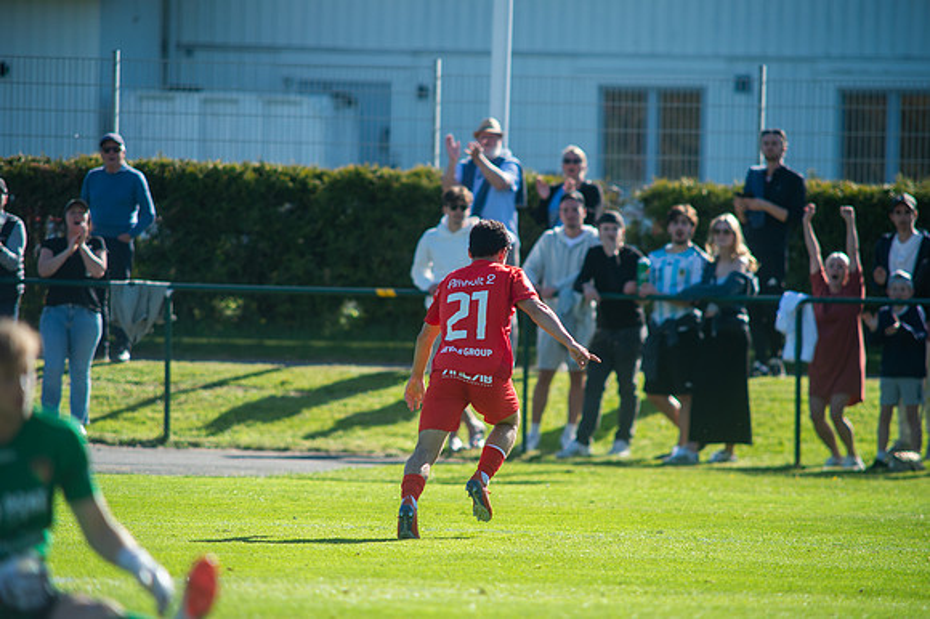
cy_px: 310
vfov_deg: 3.2
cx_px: 465
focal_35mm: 427
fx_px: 11030
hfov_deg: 4.8
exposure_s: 1/1600
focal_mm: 420
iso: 360
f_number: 4
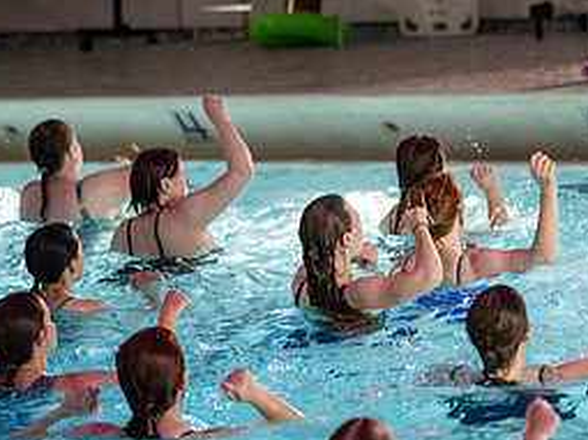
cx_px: 383
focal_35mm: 197
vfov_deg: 7.5
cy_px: 191
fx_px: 3345
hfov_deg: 10.0
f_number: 1.8
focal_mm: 85
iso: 4000
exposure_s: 1/250
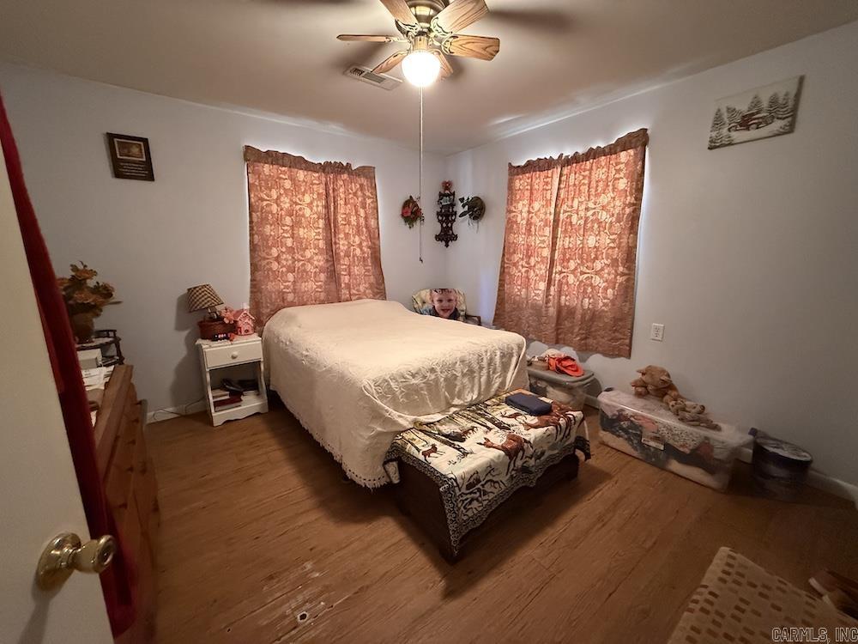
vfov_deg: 85.7
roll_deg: +0.1
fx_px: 347
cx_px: 429
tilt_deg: -11.9
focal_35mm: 14
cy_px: 322
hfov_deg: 102.1
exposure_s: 1/60
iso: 1000
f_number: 2.2
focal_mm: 2.22
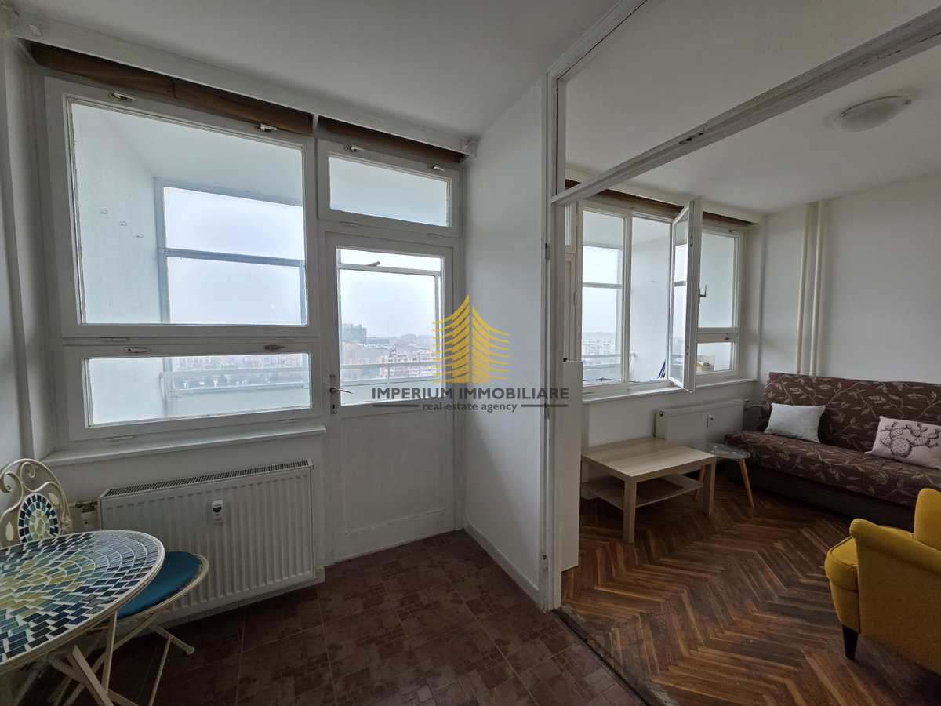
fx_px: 353
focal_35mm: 13
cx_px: 470
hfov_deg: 106.2
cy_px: 353
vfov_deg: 89.9
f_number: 1.9
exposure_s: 1/100
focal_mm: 2.2
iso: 50
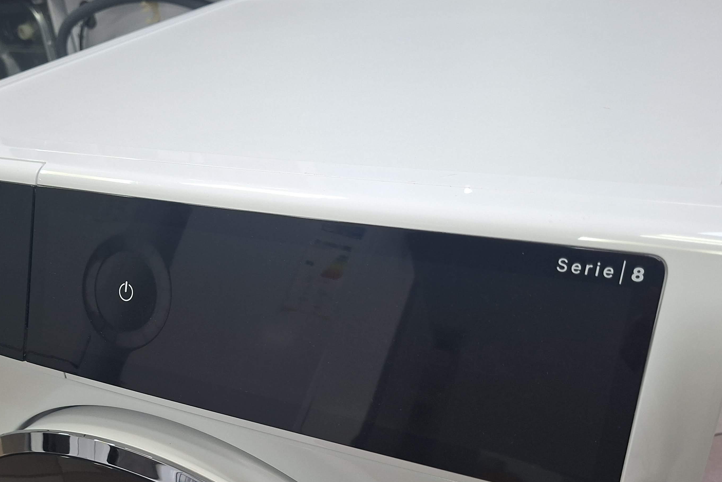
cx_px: 280
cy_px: 366
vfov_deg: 36.9
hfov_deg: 53.9
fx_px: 702
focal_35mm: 35
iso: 250
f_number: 1.8
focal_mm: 5.54
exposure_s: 1/100
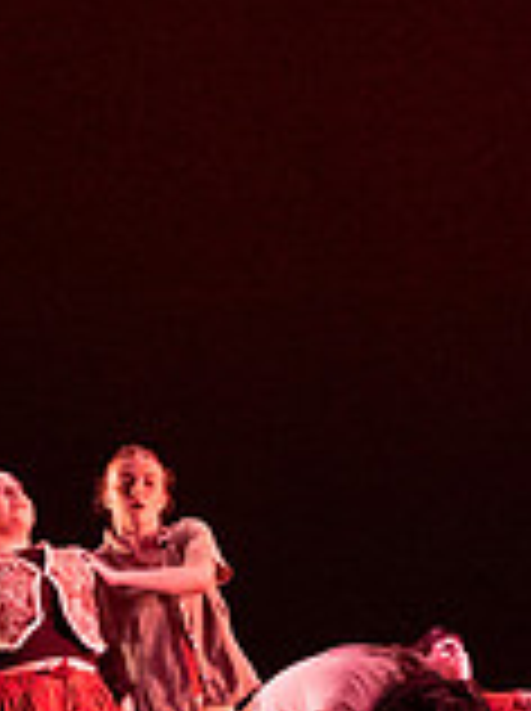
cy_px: 714
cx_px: -63
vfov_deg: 10.0
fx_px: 4040
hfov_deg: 7.5
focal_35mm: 197
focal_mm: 42
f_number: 4
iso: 4000
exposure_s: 1/400
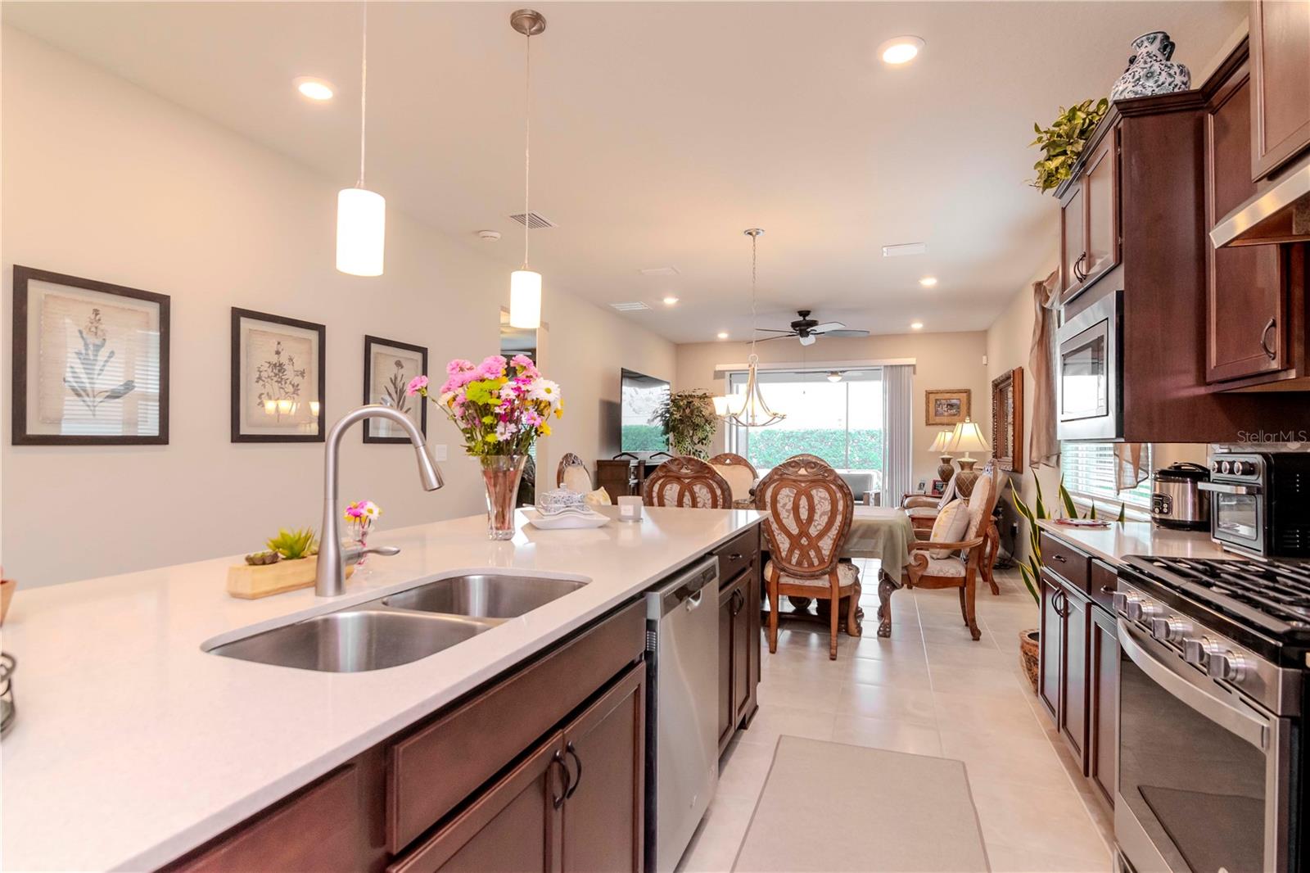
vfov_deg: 67.4
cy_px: 436
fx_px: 655
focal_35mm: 18
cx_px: 655
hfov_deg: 90.0
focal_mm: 12
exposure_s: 1/40
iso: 1000
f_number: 6.3
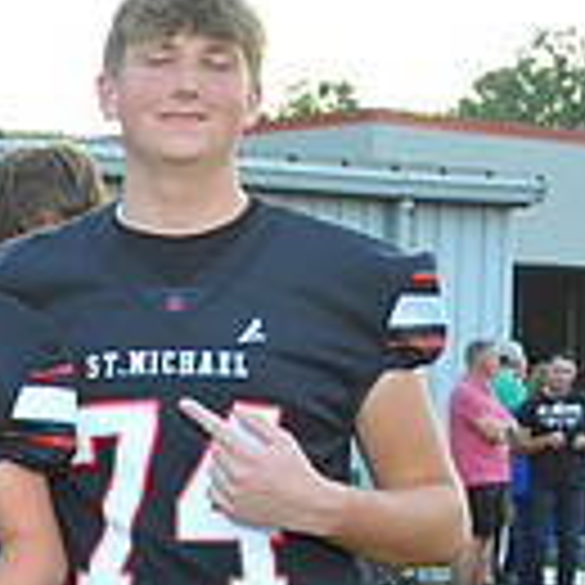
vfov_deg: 11.3
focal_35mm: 152
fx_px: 2906
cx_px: -513
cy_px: 675
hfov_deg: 10.7
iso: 800
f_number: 6.3
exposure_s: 1/60
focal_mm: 40
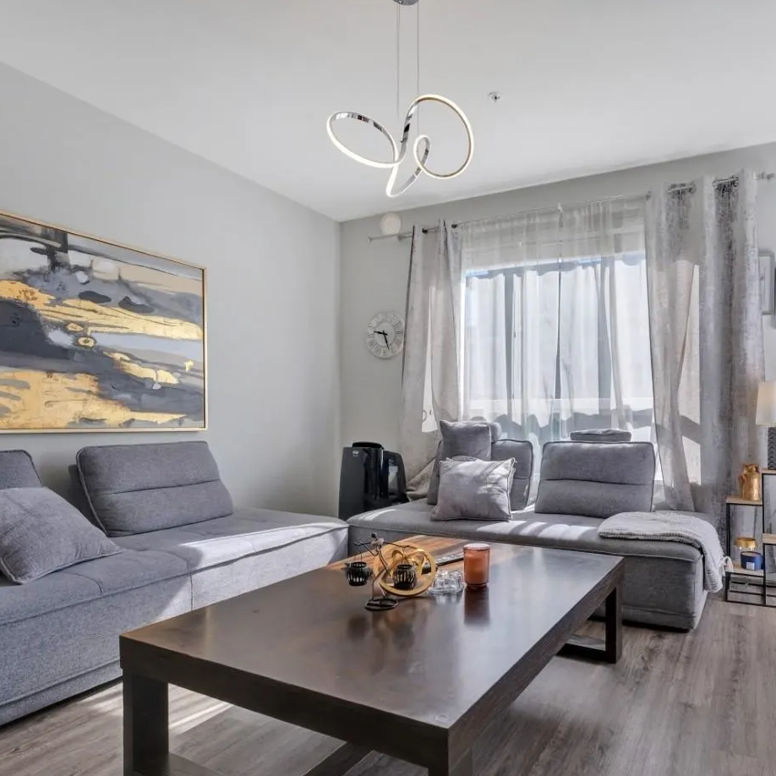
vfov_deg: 72.0
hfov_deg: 70.1
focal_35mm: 21
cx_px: 517
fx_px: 533
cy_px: 420
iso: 400
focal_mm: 14
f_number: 8
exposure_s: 1/125
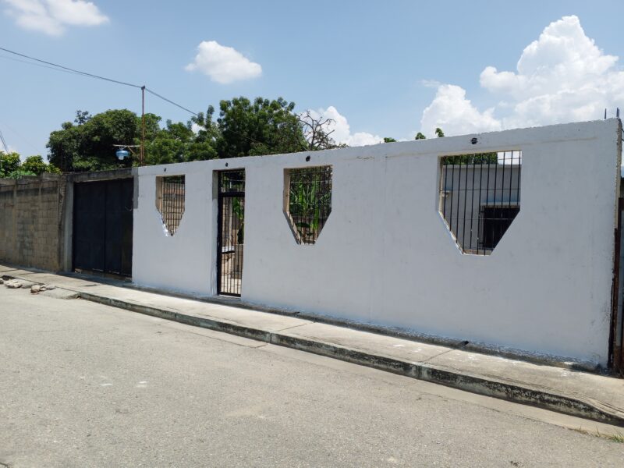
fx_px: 415
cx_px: 312
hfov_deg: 73.9
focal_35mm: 23
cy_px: 234
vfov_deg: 58.9
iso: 102
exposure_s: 1/1019
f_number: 1.6
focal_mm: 4.09
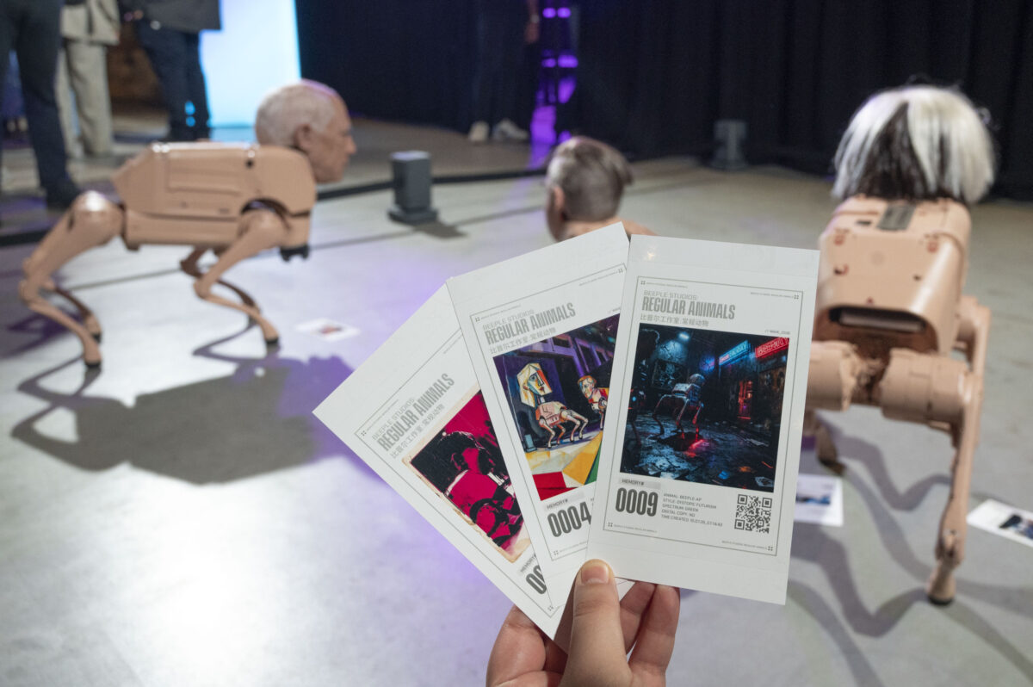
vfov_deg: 44.2
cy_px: 344
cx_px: 516
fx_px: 846
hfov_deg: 62.8
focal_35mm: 30
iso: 3200
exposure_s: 1/160
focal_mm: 29.5
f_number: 6.3
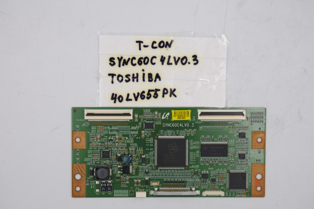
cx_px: 157
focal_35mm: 72
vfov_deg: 18.9
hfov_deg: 28.1
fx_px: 628
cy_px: 104
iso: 200
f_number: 5.6
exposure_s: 1/125
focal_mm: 27
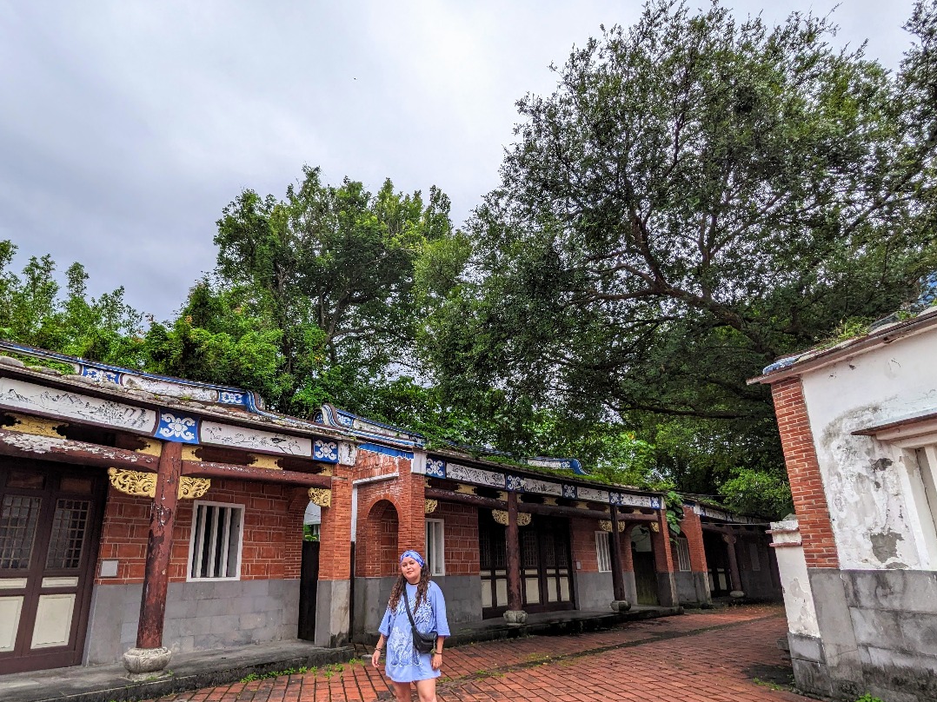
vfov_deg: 68.1
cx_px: 417
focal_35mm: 19
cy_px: 416
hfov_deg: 84.4
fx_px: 514
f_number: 2.2
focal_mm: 2.22
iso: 29
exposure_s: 1/476
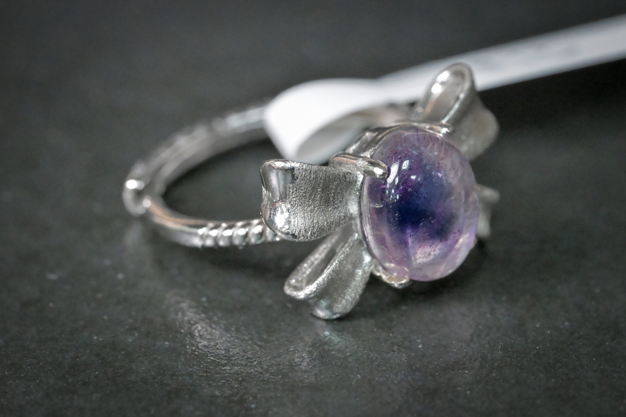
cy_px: 208
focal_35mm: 105
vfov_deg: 13.0
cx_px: 313
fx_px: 1826
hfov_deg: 19.5
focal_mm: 105
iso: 12800
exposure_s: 1/125
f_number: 16
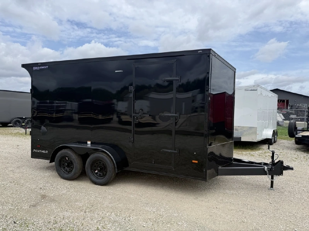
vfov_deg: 56.8
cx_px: 154
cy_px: 116
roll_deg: -1.8
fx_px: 214
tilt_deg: -2.2
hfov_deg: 71.6
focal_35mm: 24
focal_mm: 6.76
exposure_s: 1/3759
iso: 80
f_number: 1.78
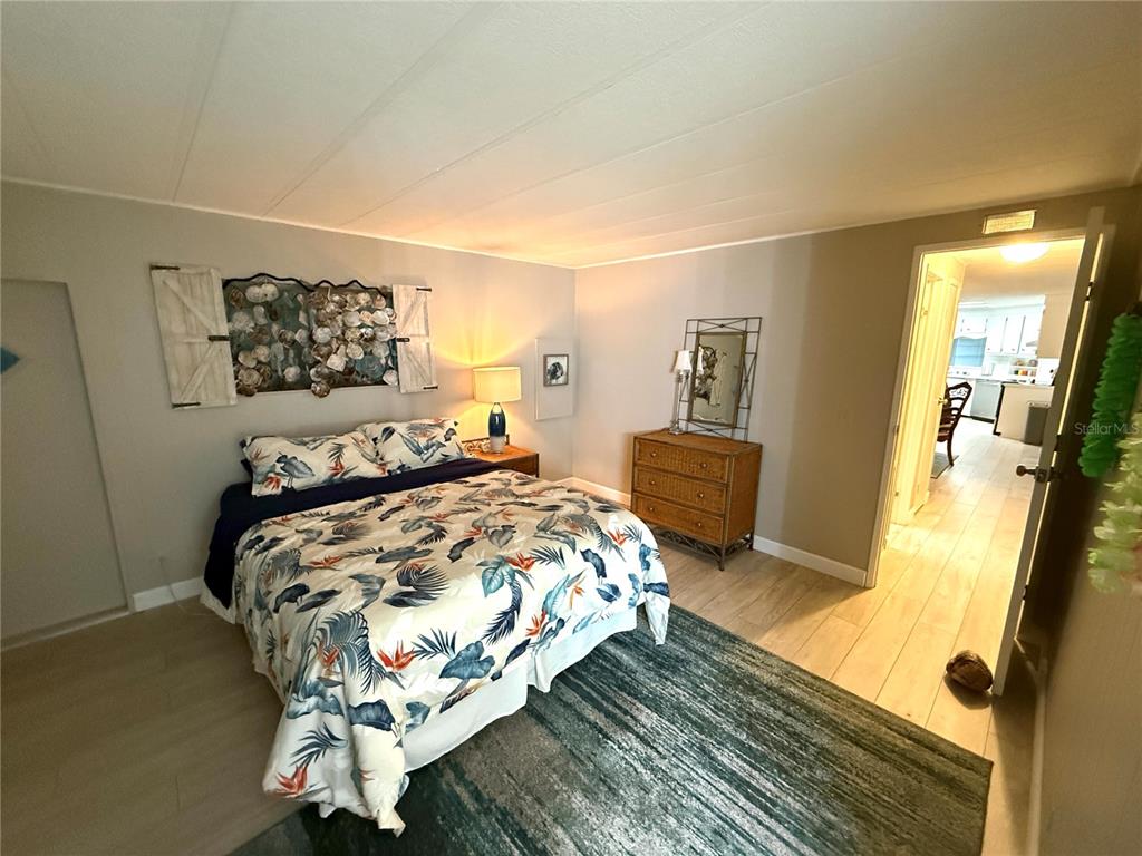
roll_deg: -0.6
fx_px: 462
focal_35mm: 14
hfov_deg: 102.1
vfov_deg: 85.7
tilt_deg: -11.2
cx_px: 571
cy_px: 428
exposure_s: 1/60
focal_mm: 2.22
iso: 800
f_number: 2.2
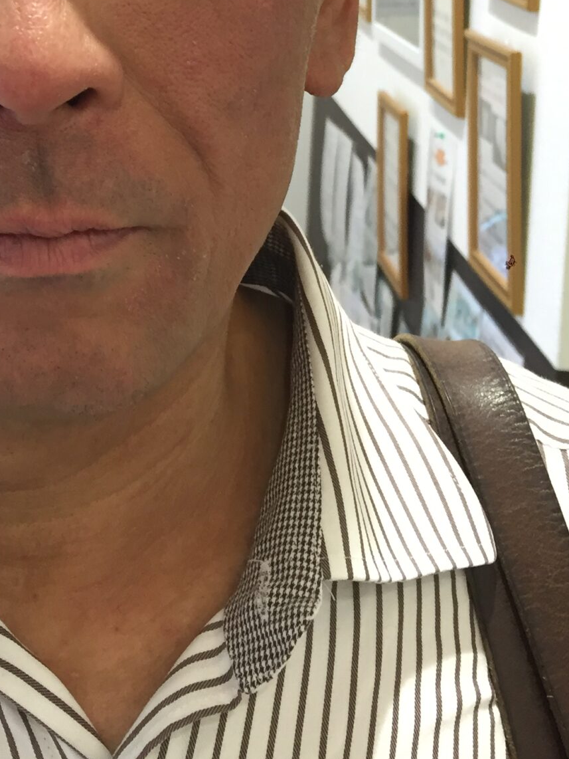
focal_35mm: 65
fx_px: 1424
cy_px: -10
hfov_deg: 21.7
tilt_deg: -4.4
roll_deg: -0.7
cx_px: -16
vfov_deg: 27.9
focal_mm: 4.15
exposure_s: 1/30
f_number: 2.2
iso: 80
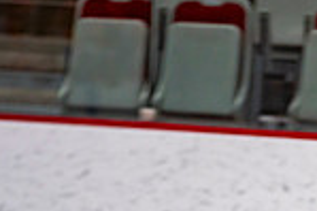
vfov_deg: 1.8
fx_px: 6870
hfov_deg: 2.6
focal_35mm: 781
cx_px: 443
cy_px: 408
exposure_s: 1/640
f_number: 2.8
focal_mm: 200
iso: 800
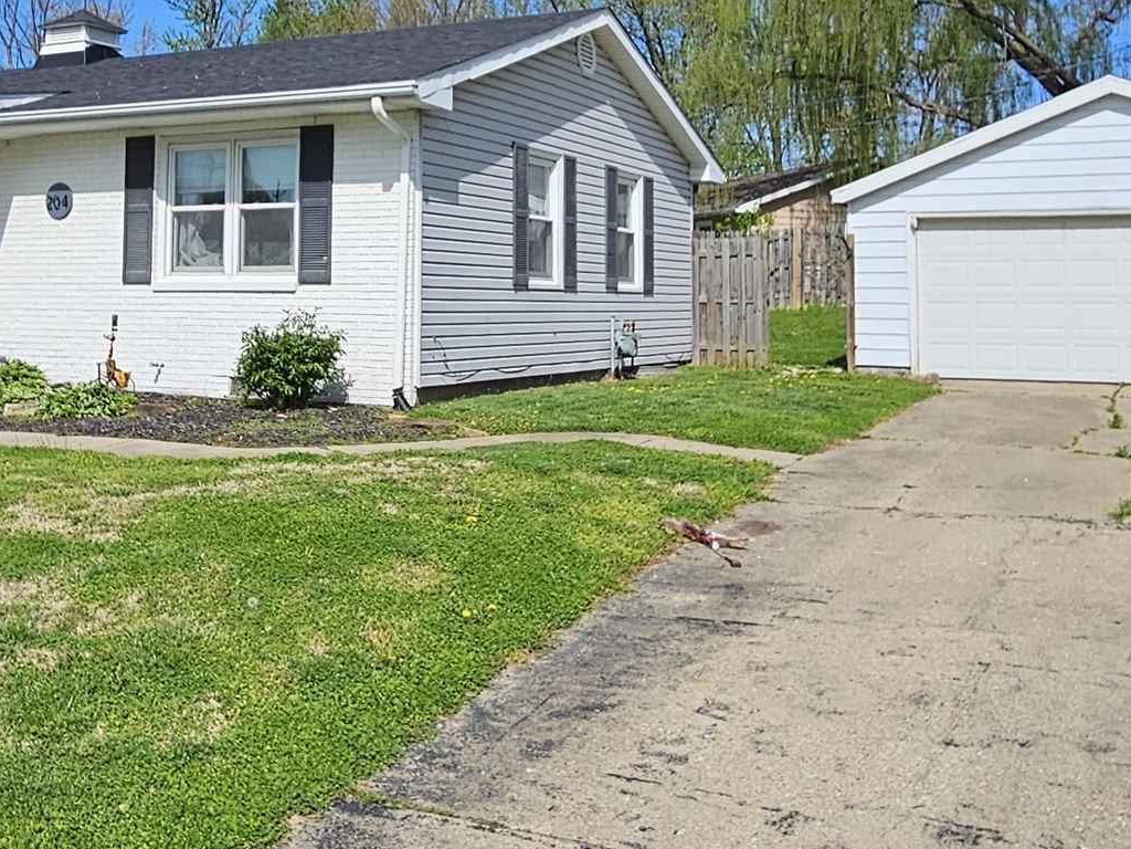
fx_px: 1274
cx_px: 429
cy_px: 211
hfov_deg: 47.5
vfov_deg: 36.0
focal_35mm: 39
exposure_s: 1/3707
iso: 50
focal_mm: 2.2
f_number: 2.2
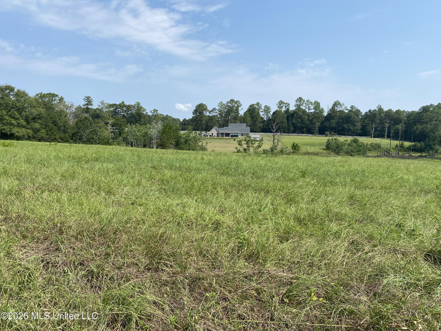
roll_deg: -2.0
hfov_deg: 67.3
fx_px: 331
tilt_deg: -4.8
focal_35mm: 26
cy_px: 166
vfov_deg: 53.1
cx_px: 220
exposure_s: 1/2755
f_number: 1.8
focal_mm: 4.25
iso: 32
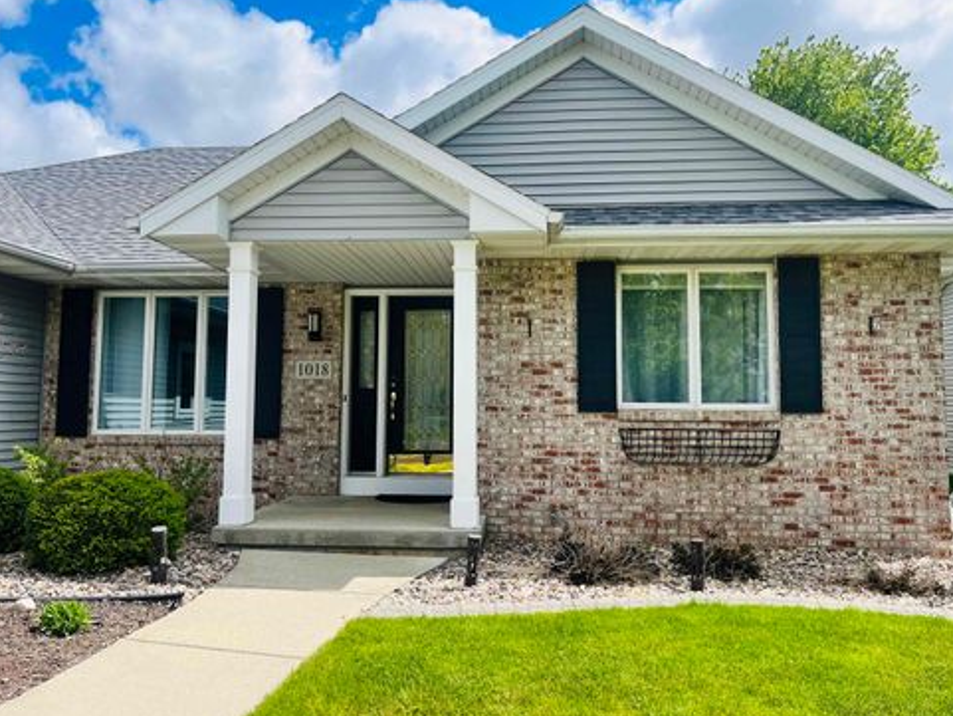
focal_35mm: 27
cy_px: 352
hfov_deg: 65.3
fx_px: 744
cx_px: 476
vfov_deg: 51.4
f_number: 1.6
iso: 50
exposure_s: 1/2755
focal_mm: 5.1
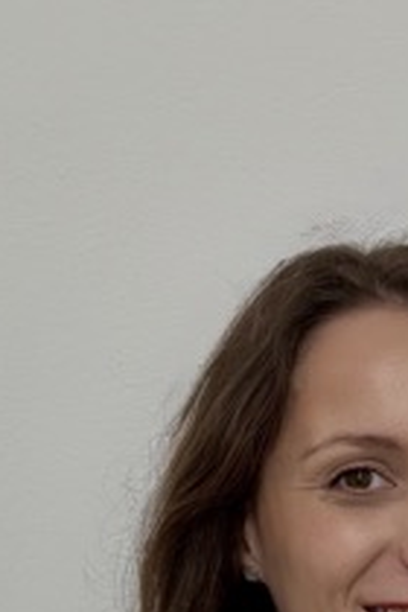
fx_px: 1819
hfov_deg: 12.5
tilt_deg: -3.7
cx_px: 479
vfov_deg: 18.4
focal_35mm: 107
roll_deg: -1.1
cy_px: 659
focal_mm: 6.76
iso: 200
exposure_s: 1/50
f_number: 1.78
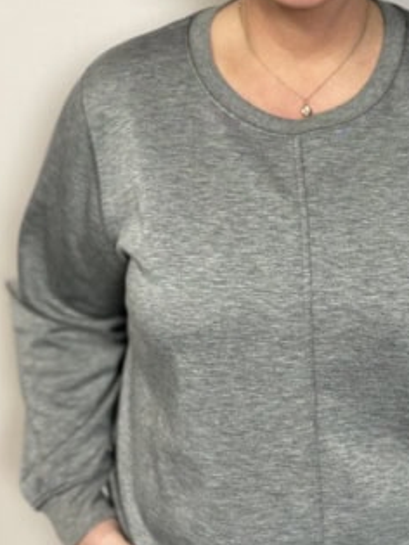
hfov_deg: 26.2
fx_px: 867
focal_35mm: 55
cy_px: 198
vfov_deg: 34.7
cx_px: 314
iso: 250
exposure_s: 1/50
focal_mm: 4.2
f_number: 1.6
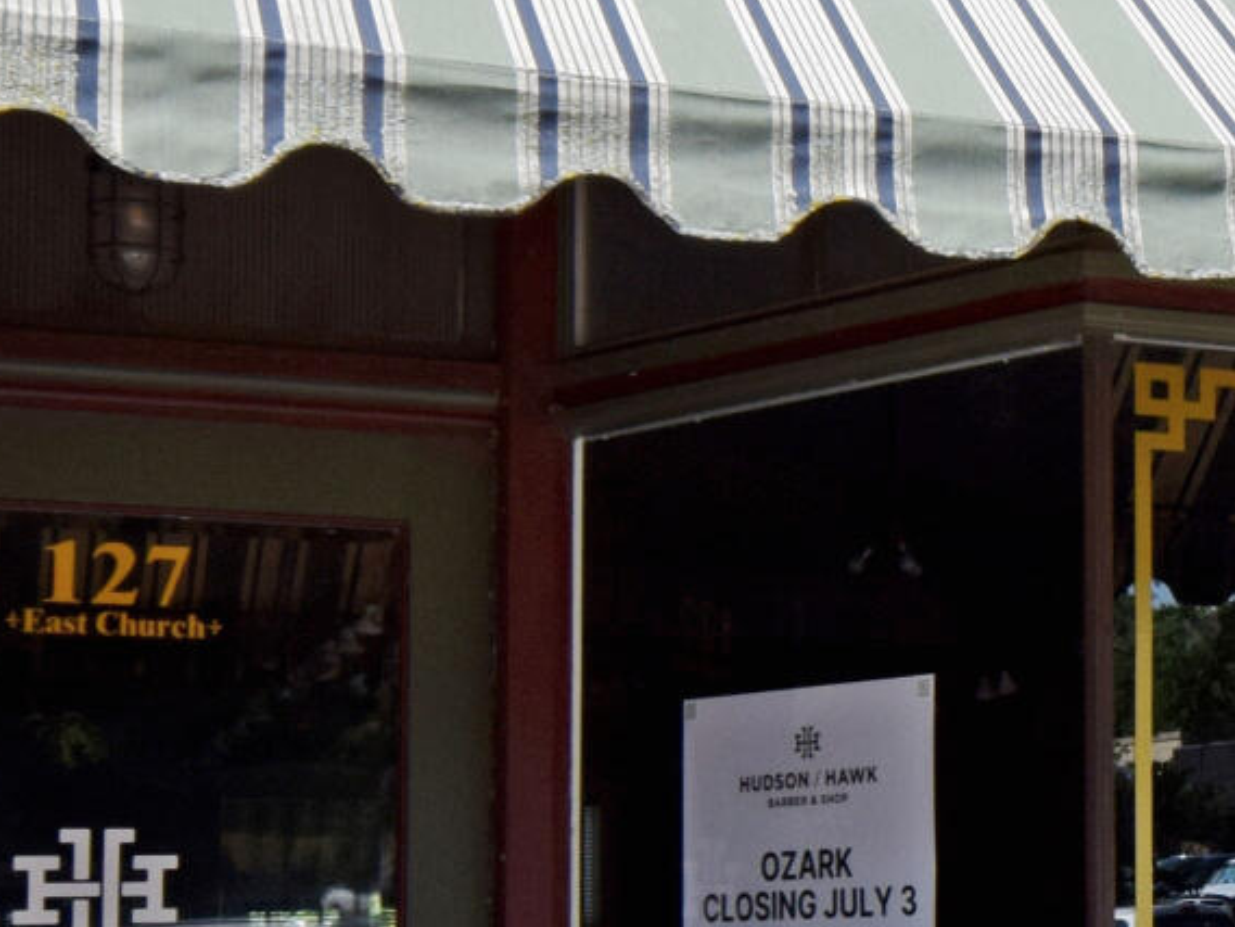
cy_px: 706
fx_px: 2712
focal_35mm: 76
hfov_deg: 23.6
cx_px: 1452
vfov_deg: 19.2
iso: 200
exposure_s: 1/250
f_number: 8
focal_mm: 10
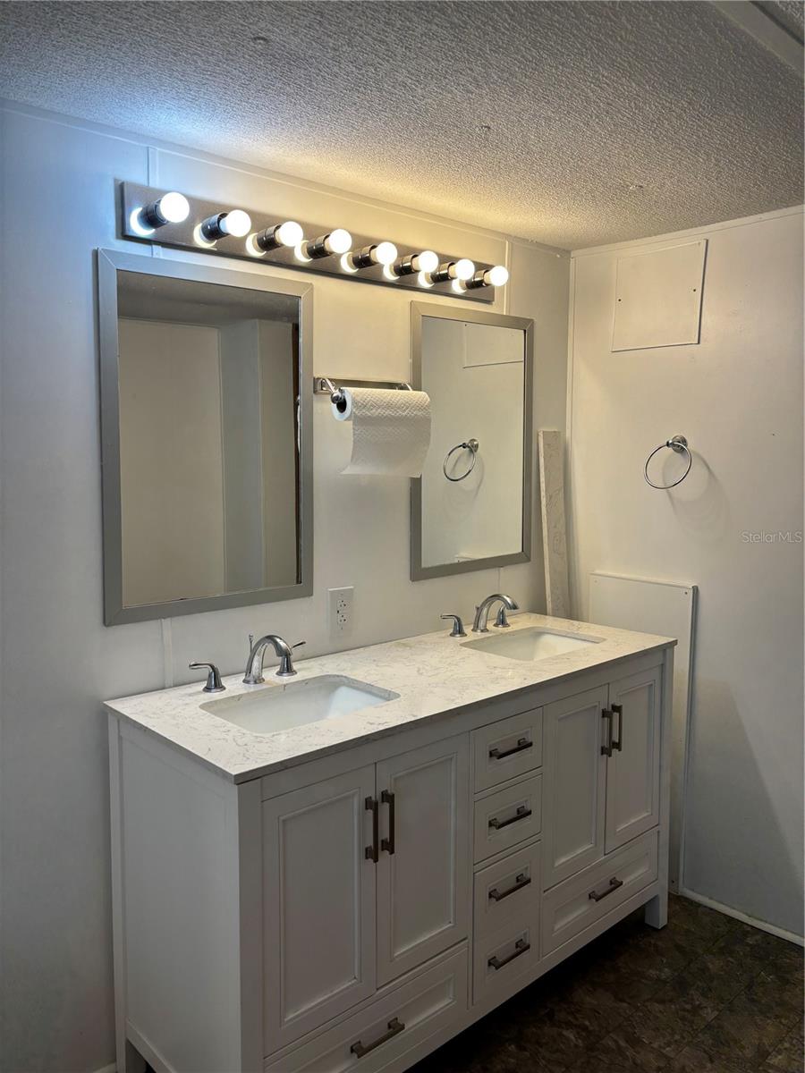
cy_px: 536
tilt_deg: -3.5
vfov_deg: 67.3
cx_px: 402
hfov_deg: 53.1
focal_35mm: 26
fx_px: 806
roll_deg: -0.9
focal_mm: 5.96
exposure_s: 1/120
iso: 40
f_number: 1.6
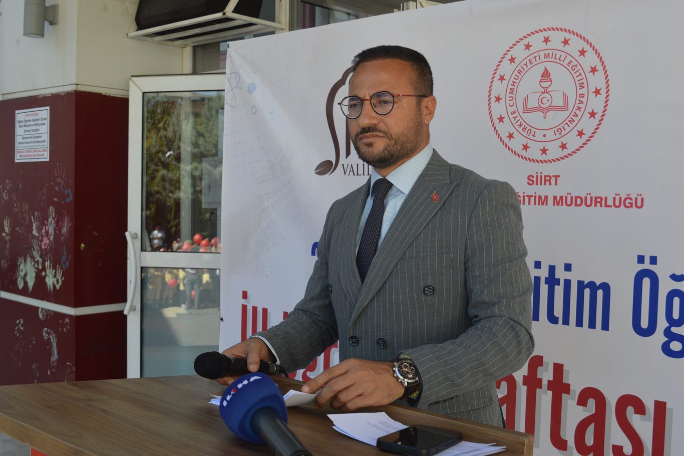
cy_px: 228
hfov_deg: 47.9
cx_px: 342
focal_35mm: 40
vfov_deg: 33.0
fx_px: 769
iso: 100
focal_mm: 27
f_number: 6.3
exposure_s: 1/160
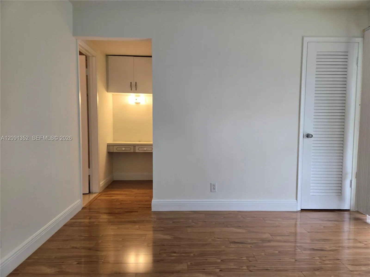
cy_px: 138
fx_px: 246
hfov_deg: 73.9
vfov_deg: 58.9
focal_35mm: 23
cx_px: 185
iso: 80
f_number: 1.8
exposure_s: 1/120
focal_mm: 5.4
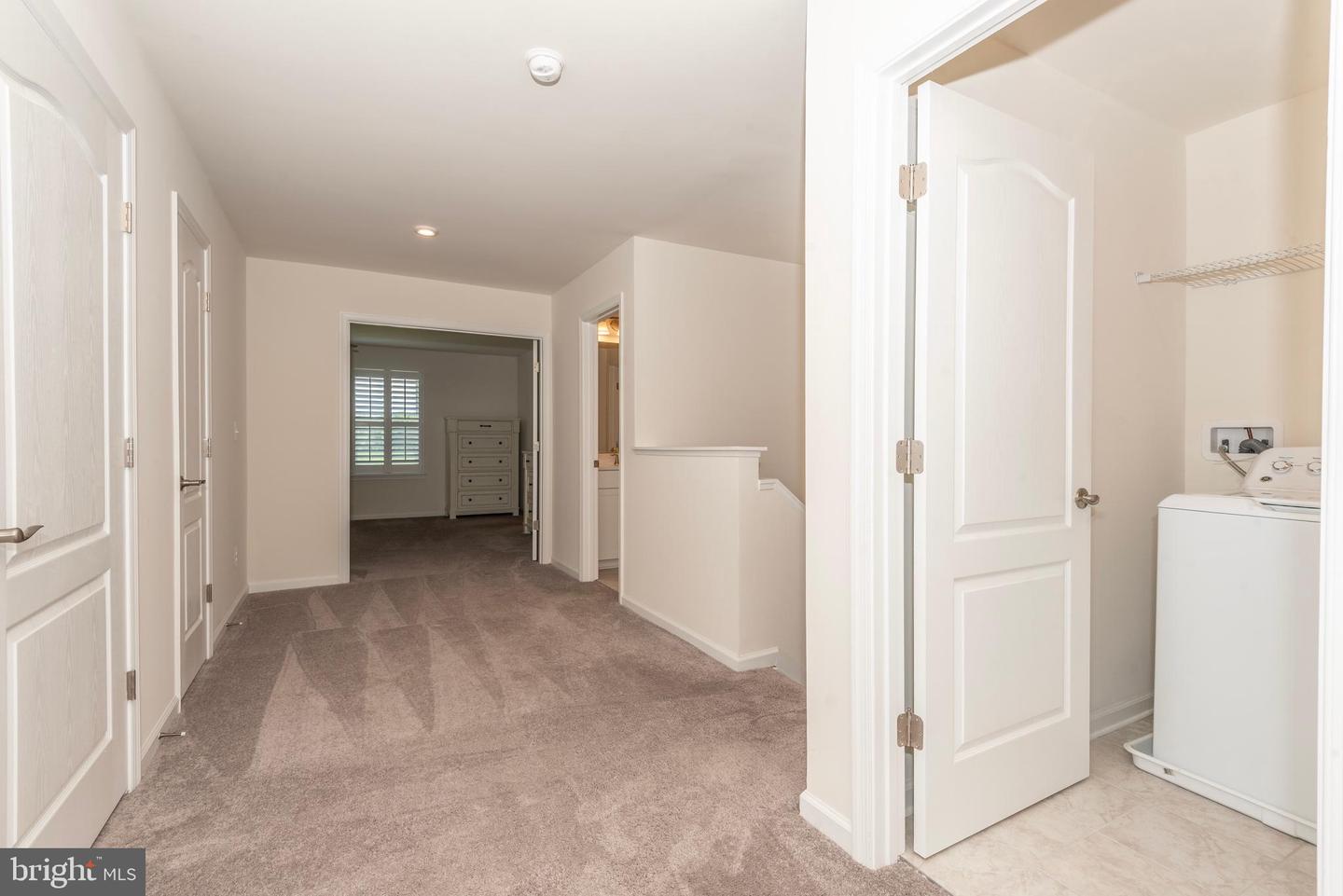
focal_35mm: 16
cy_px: 448
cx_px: 672
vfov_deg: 73.8
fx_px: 597
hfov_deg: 96.7
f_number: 11
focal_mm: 16
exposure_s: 1/60
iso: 400
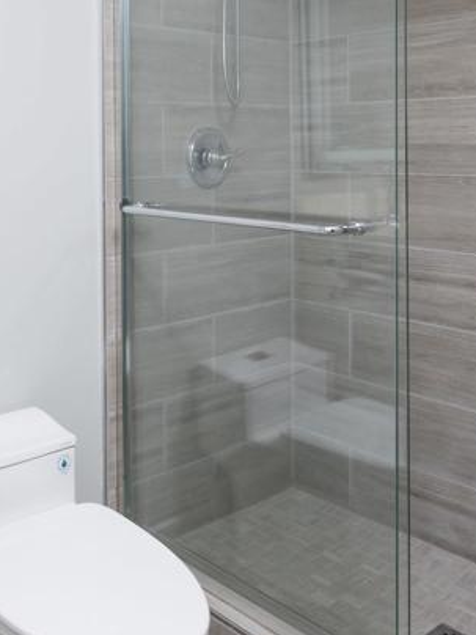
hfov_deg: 35.2
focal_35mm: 39
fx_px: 715
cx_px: 72
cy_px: 156
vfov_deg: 46.1
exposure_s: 1/250
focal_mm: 16
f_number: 8
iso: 320
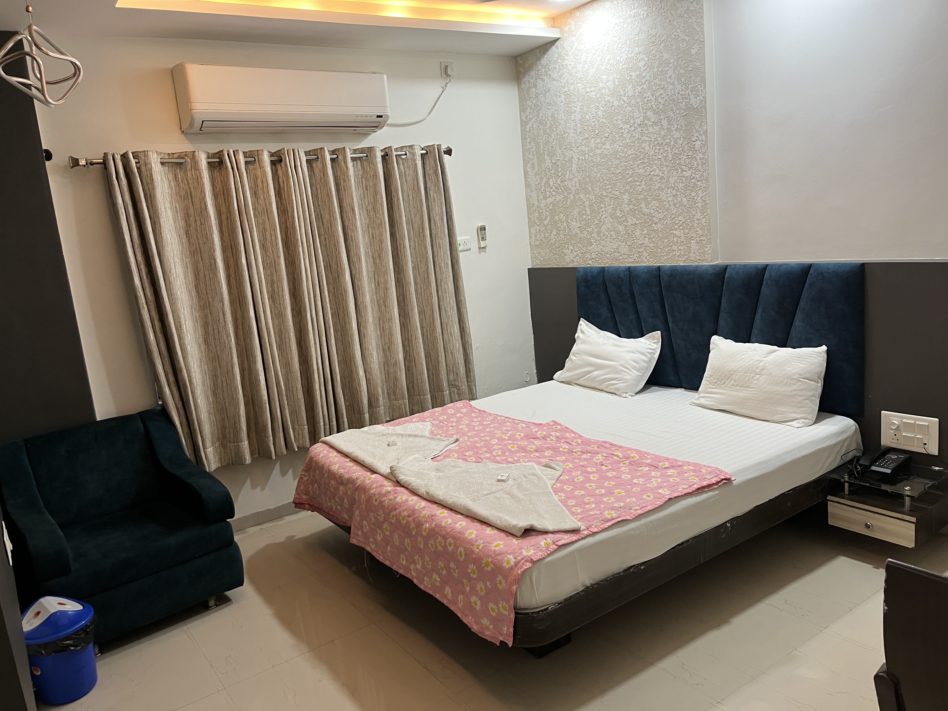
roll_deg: +6.3
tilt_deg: -11.0
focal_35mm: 26
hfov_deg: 67.3
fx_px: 712
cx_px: 474
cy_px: 356
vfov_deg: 53.1
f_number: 1.6
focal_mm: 5.1
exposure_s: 1/50
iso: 125
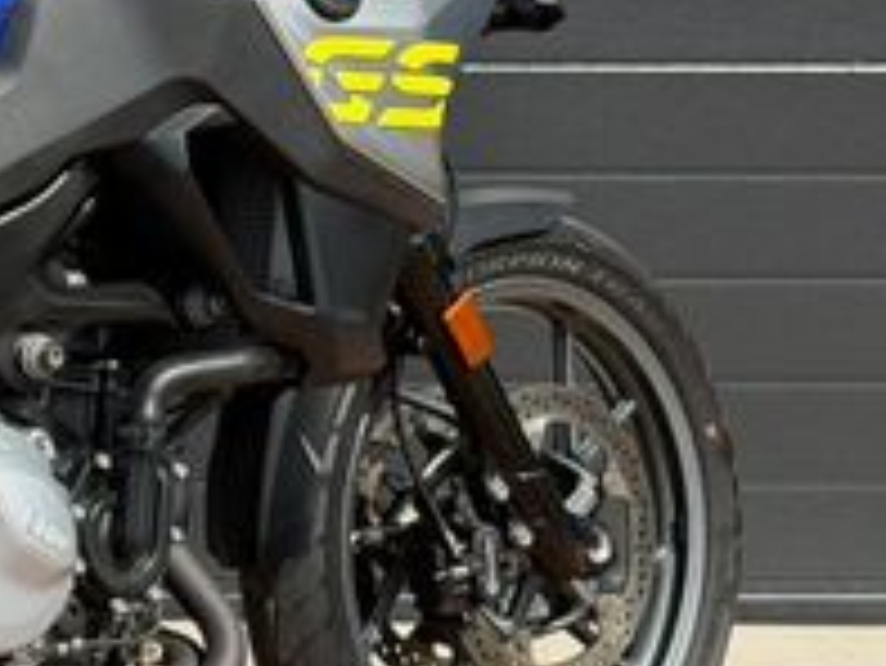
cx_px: -369
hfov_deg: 12.2
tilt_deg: -13.4
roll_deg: +0.2
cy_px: 378
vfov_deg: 9.5
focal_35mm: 156
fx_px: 3995
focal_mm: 6.76
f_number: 1.78
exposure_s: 1/3226
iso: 80
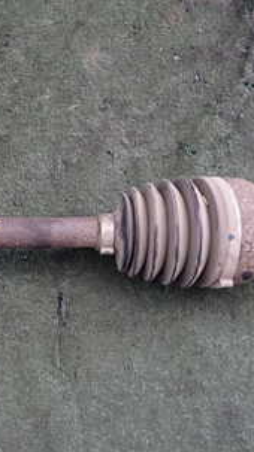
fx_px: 648
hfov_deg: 21.4
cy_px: 228
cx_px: -3
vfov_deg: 38.5
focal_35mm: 54
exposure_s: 1/30
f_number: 2
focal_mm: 4.5
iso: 250
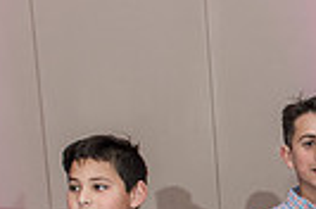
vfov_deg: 12.4
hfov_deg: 17.8
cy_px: 300
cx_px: 444
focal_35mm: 105
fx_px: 919
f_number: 4
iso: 1250
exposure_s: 1/100
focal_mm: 24
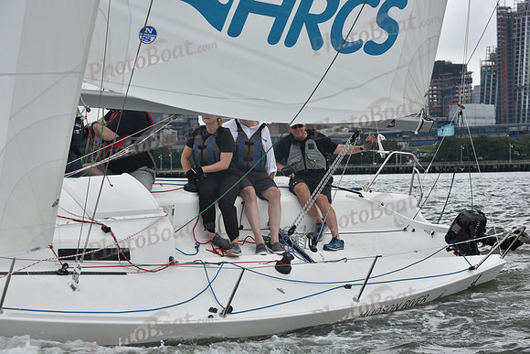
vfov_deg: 18.2
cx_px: 265
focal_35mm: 75
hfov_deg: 27.0
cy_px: 177
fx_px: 1104
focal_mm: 75
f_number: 9
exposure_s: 1/800
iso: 400
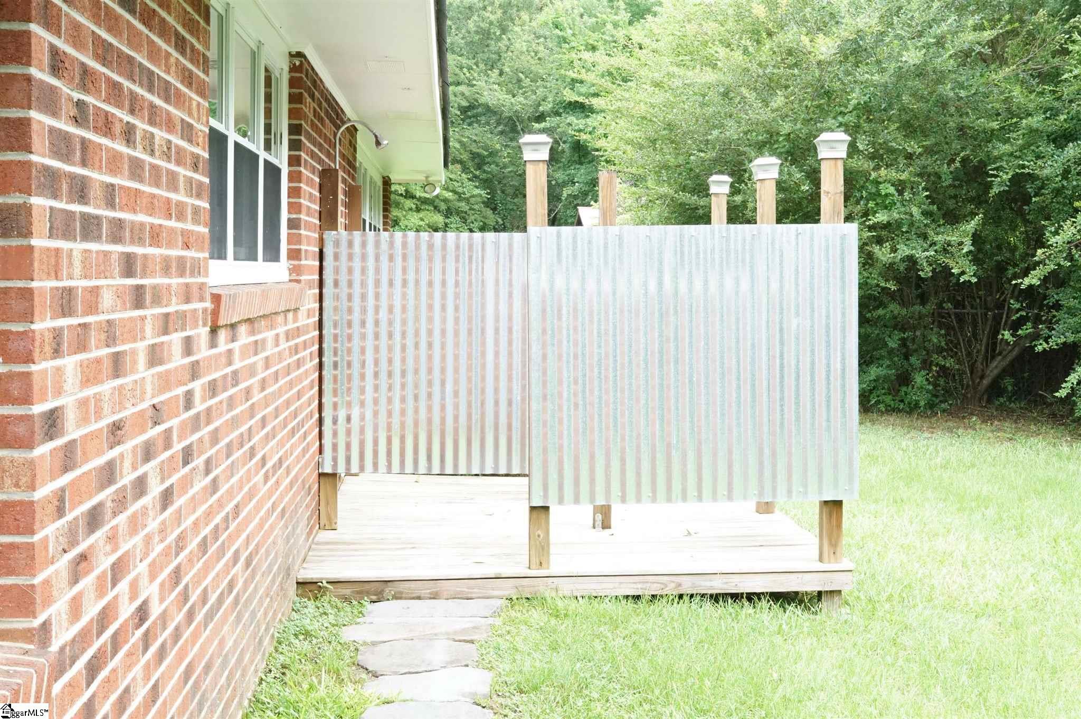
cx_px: 540
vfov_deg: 26.9
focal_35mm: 50
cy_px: 360
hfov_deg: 39.6
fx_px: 1500
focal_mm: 50
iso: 4000
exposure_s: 1/40
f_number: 22
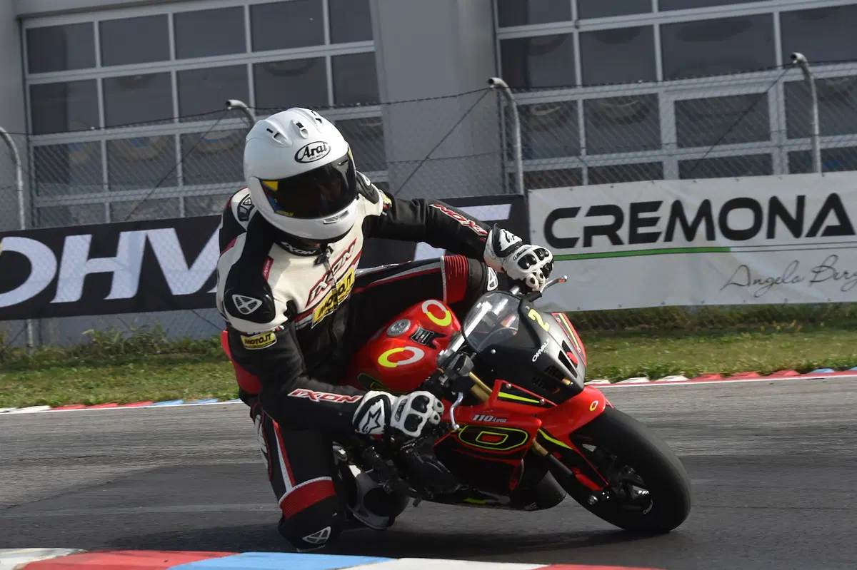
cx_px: 428
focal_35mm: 116
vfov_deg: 11.8
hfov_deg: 17.6
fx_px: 2760
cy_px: 285
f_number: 8
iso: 320
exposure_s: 1/1000
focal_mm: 116
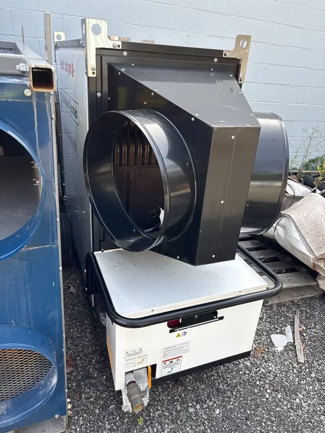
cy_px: 216
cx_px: 162
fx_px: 325
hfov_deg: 53.1
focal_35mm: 26
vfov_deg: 67.3
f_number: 1.6
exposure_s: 1/371
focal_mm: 5.96
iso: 50
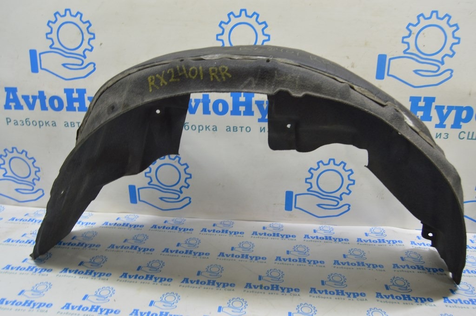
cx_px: 238
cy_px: 158
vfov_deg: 43.5
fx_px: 396
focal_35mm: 30
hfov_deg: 62.0
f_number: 5.6
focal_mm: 20
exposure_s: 1/20
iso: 400
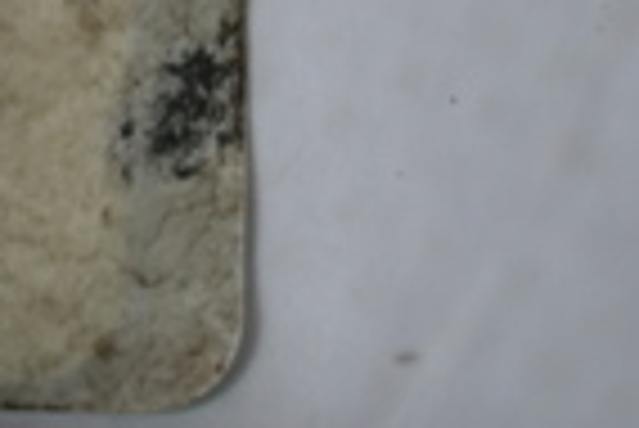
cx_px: -603
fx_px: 6596
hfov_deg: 5.4
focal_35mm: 371
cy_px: -266
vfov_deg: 3.7
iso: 500
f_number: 5.6
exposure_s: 1/60
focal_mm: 55
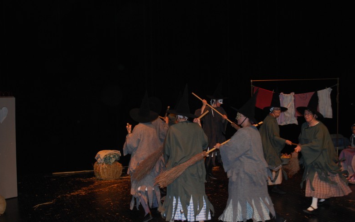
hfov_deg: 40.3
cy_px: 115
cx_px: 175
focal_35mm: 50
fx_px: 484
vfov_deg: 25.8
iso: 400
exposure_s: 1/80
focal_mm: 32
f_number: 5
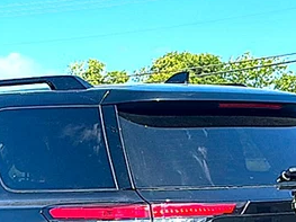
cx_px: 46
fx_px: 889
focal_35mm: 104
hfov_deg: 18.7
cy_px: 270
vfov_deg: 13.8
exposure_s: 1/1618
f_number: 1.78
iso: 80
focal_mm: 6.86
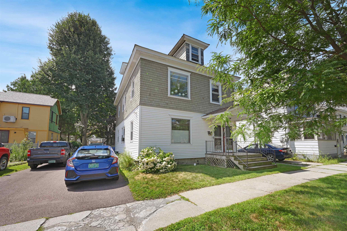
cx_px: 174
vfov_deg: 81.2
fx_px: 135
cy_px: 116
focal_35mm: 14
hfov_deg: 104.3
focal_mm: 14
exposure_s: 1/100
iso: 100
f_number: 14
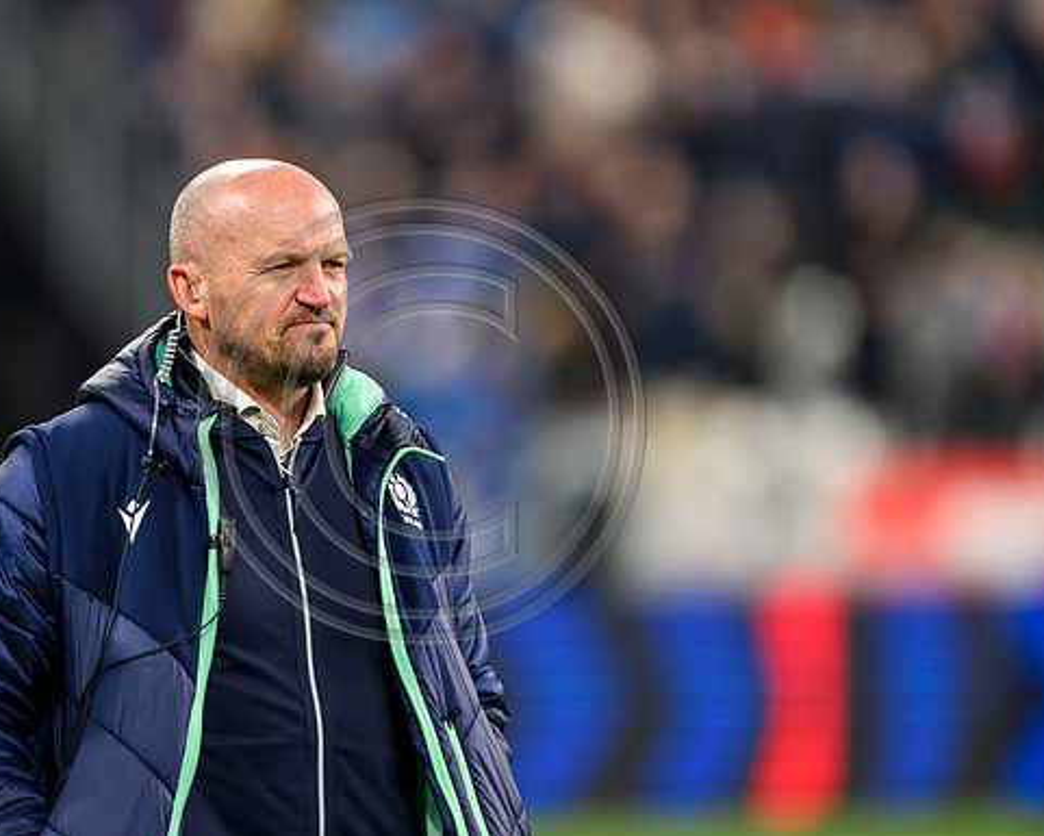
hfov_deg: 3.1
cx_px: 421
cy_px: 418
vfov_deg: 2.4
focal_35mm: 634
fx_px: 19594
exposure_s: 1/800
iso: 2000
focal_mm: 560
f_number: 4
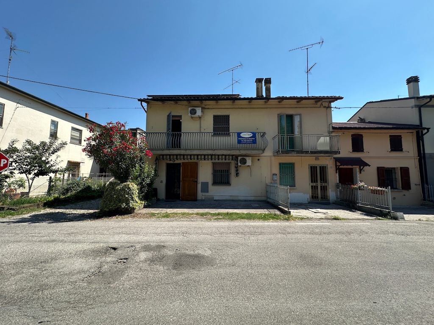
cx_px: 217
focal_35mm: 14
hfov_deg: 102.1
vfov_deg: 85.7
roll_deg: -0.1
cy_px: 162
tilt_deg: +5.3
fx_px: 176
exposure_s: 1/1092
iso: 40
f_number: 2.2
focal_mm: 2.22
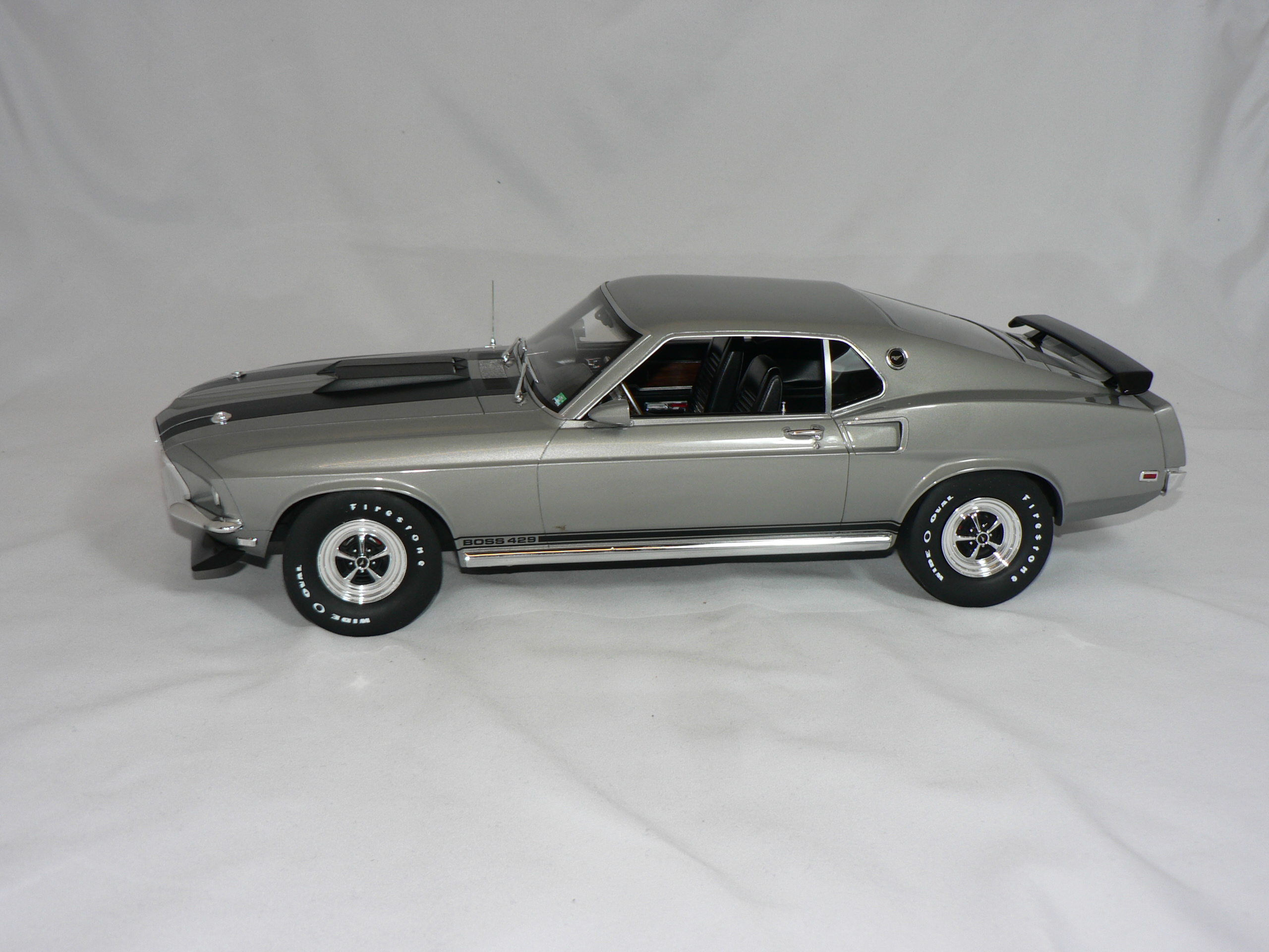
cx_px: 634
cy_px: 476
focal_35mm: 43
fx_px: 1576
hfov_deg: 43.9
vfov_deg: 33.6
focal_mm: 7.1
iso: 80
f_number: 2.8
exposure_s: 1/60
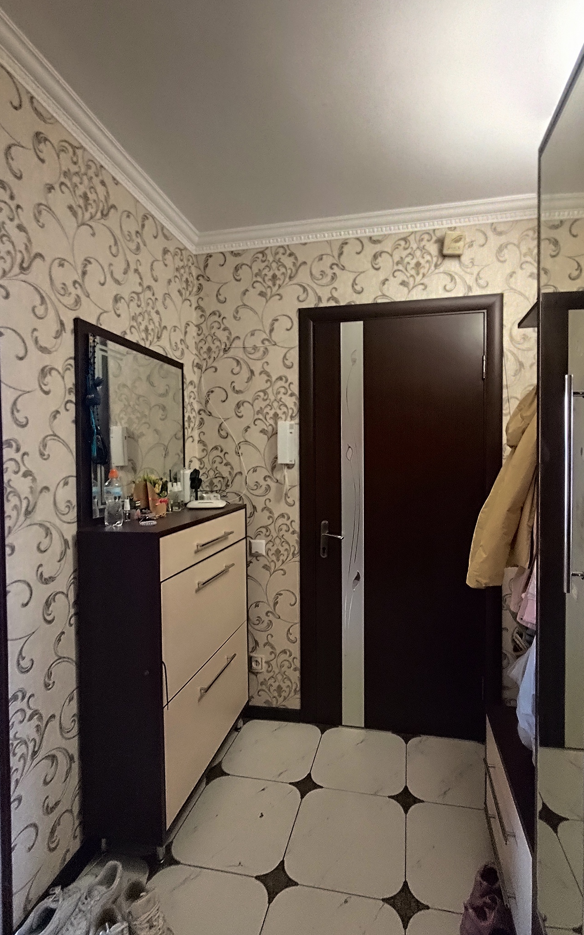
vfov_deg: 94.4
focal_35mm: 17
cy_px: 467
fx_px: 433
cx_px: 332
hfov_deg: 67.7
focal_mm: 1.65
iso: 1000
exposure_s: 1/20
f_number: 2.2
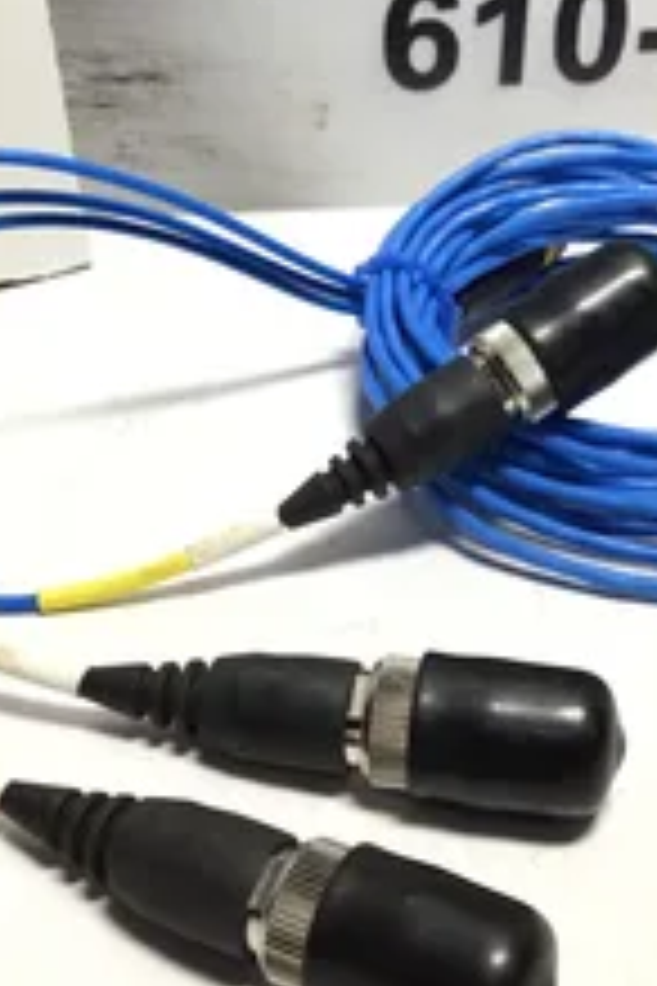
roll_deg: -3.0
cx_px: 436
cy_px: 374
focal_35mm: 59
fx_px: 1615
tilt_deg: -31.5
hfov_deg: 22.9
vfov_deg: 33.8
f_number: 2.4
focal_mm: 3.3
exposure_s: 1/120
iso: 40
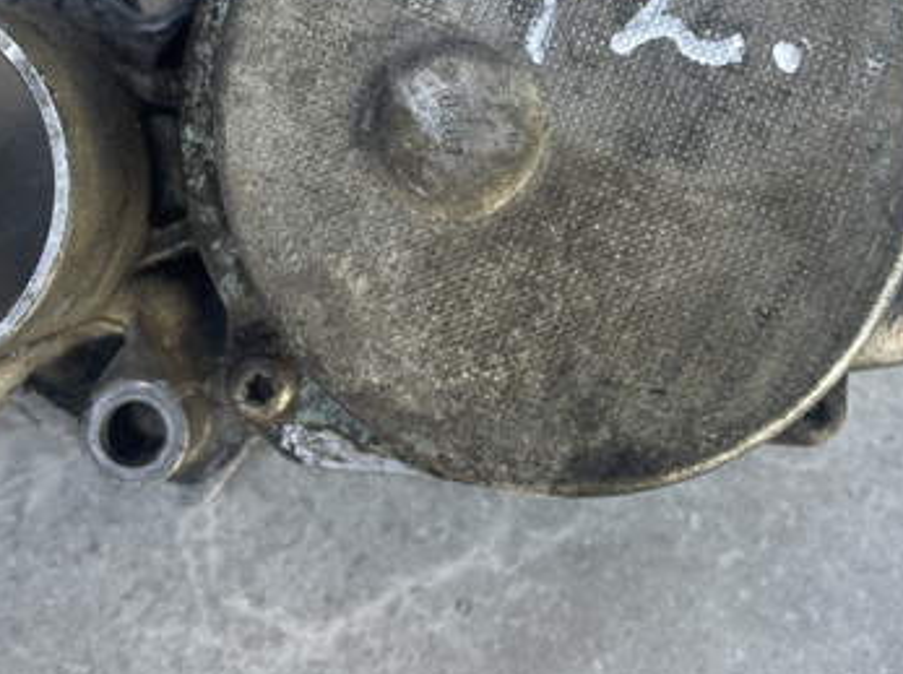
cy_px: 168
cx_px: 349
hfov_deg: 39.5
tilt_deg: -67.9
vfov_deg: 29.7
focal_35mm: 48
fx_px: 1250
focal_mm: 4.2
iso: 50
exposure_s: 1/121
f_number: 1.6
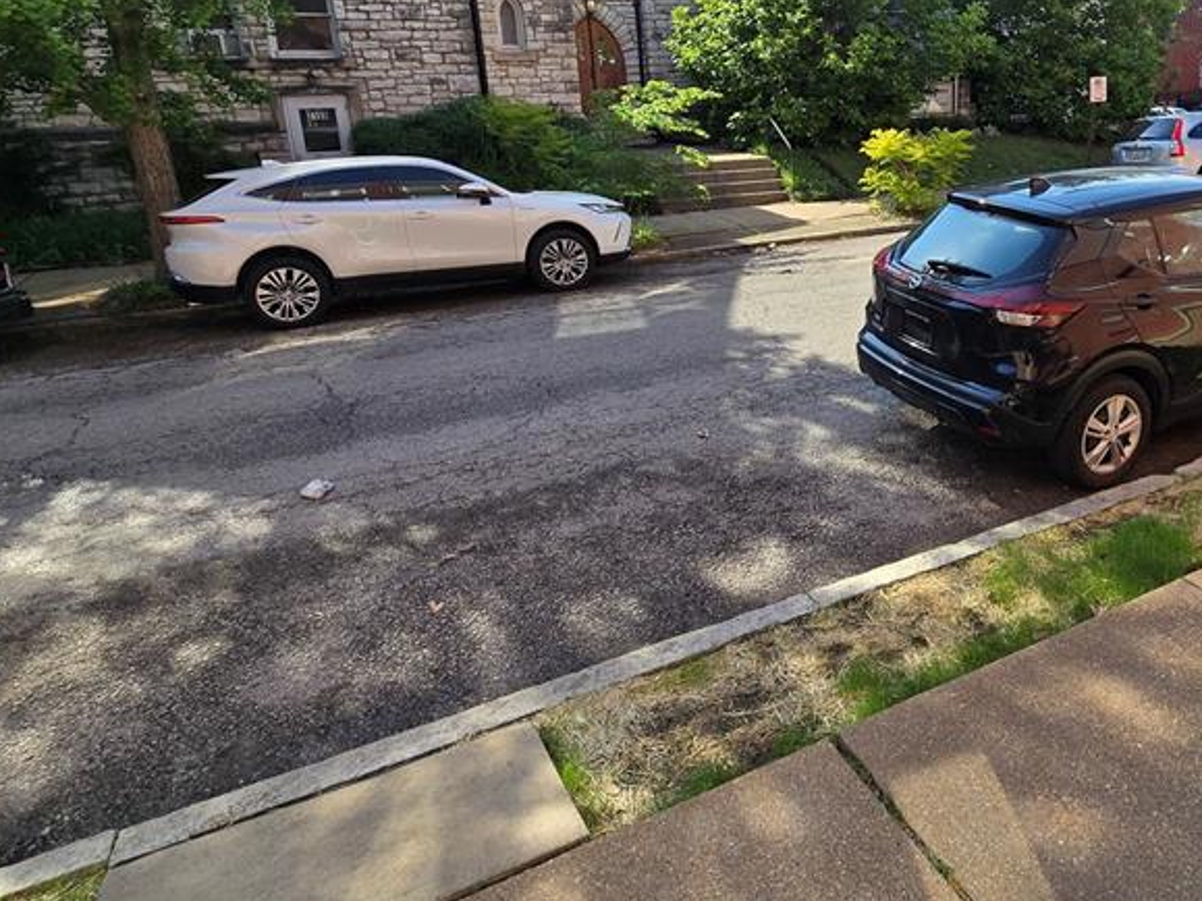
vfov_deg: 58.0
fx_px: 798
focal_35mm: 23
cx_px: 872
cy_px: 326
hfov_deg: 70.0
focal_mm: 2.2
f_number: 2.2
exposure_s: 1/1505
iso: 50
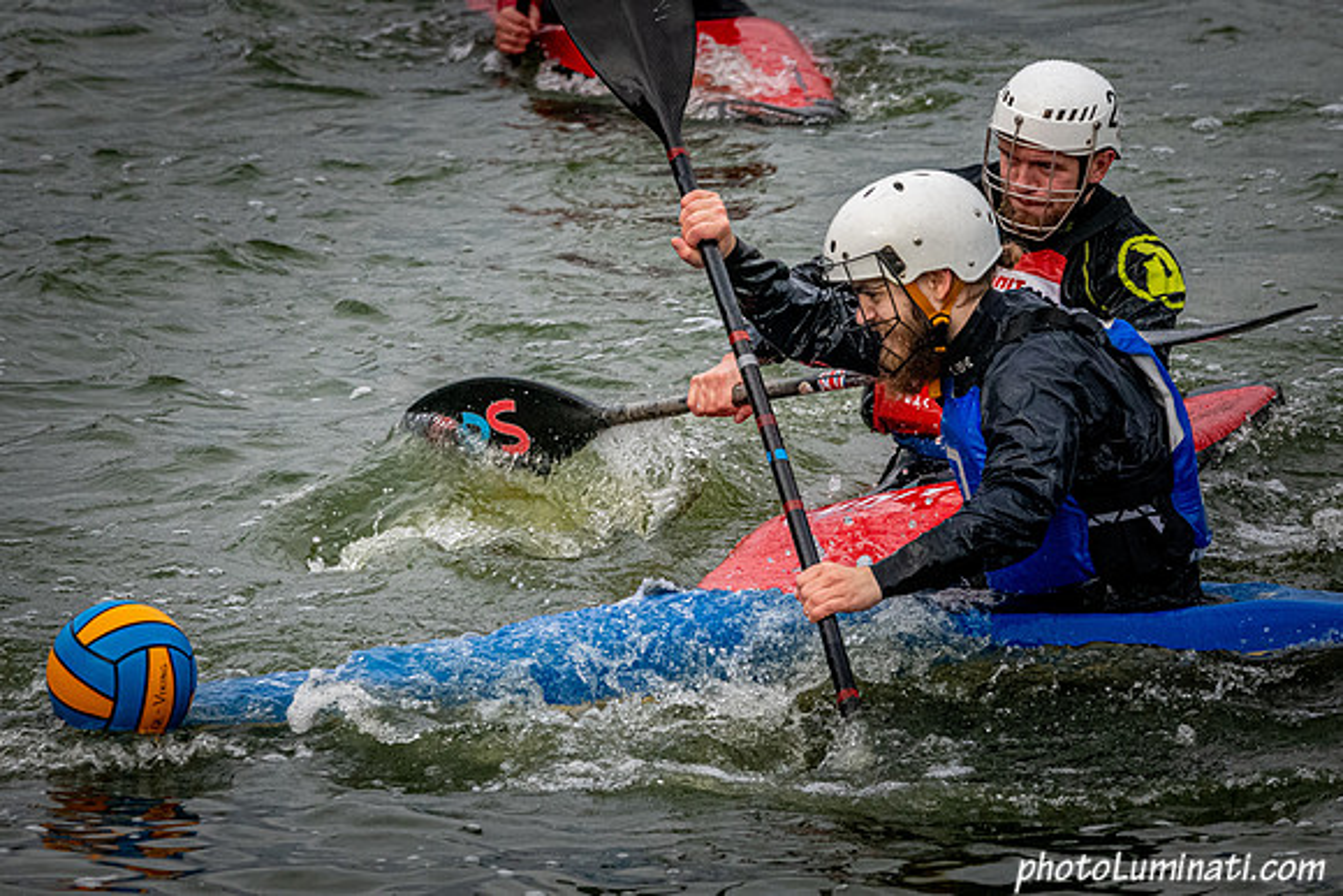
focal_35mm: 367
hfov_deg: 5.6
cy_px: 461
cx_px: 754
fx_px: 13678
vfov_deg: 3.8
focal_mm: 240
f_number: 9
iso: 3200
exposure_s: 1/2000
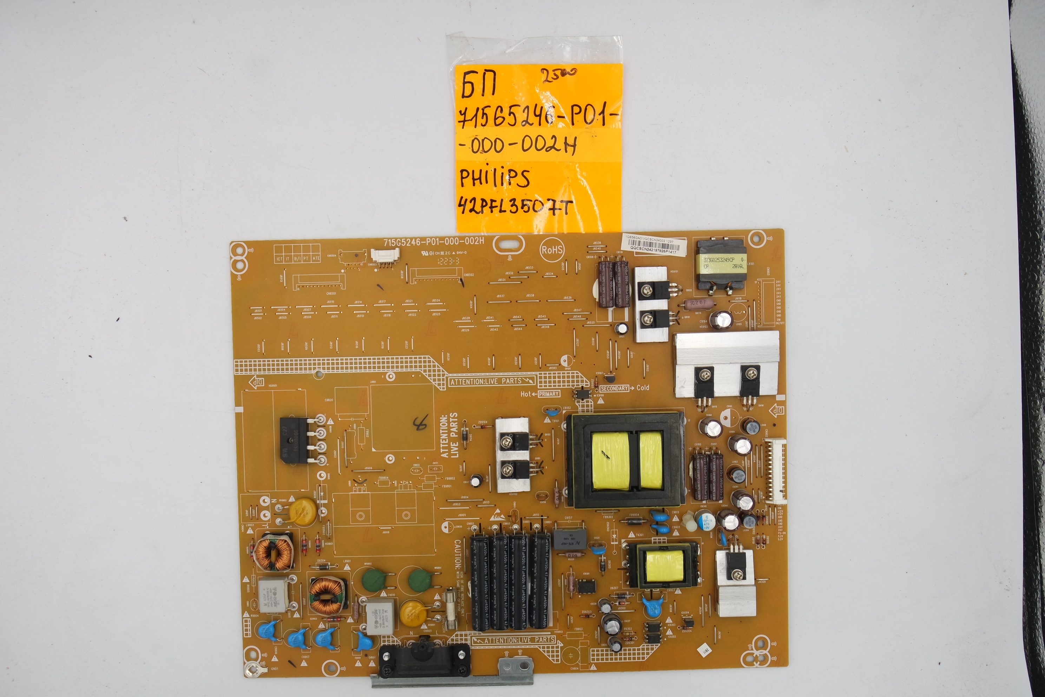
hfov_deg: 63.7
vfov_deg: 45.0
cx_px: 522
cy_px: 348
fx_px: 842
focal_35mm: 29
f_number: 5.6
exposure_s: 1/100
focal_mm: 11
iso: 160
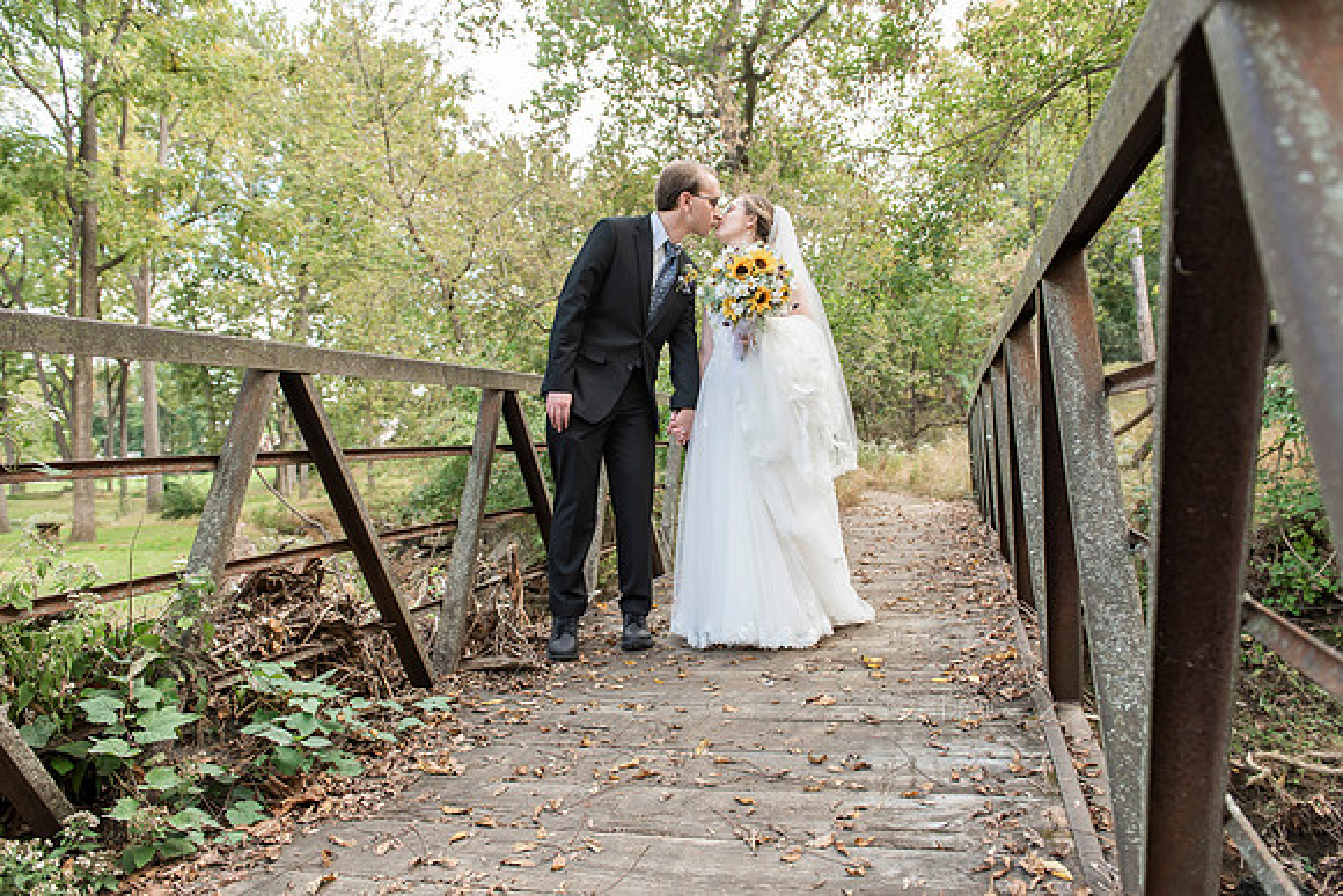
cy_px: 448
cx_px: 672
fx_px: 896
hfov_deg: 73.7
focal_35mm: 24
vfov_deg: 53.2
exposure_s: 1/320
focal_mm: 24
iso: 400
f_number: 4
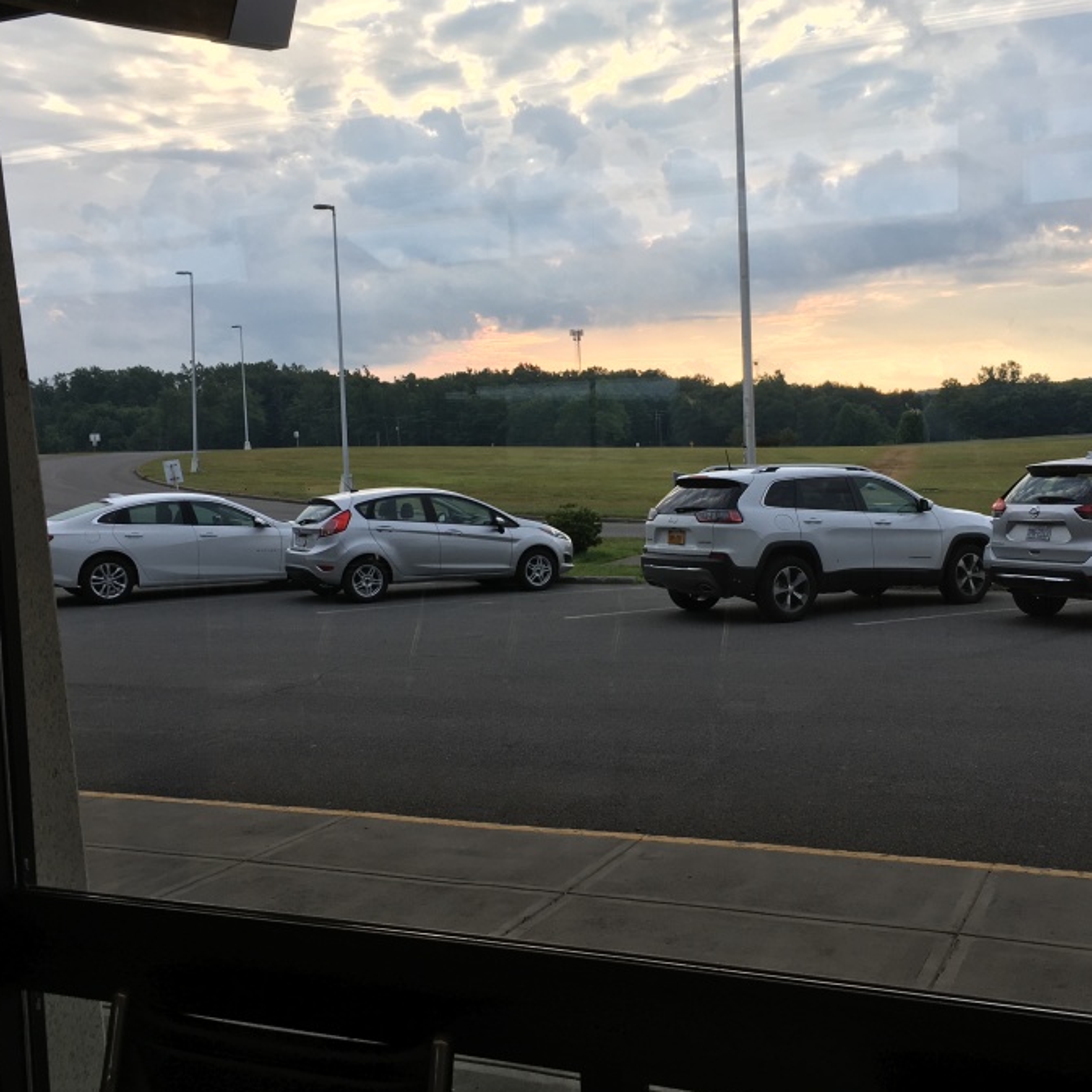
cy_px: 544
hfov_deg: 42.8
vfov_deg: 42.8
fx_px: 1392
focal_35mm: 39
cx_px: 612
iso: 25
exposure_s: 1/323
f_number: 2.2
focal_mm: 4.15
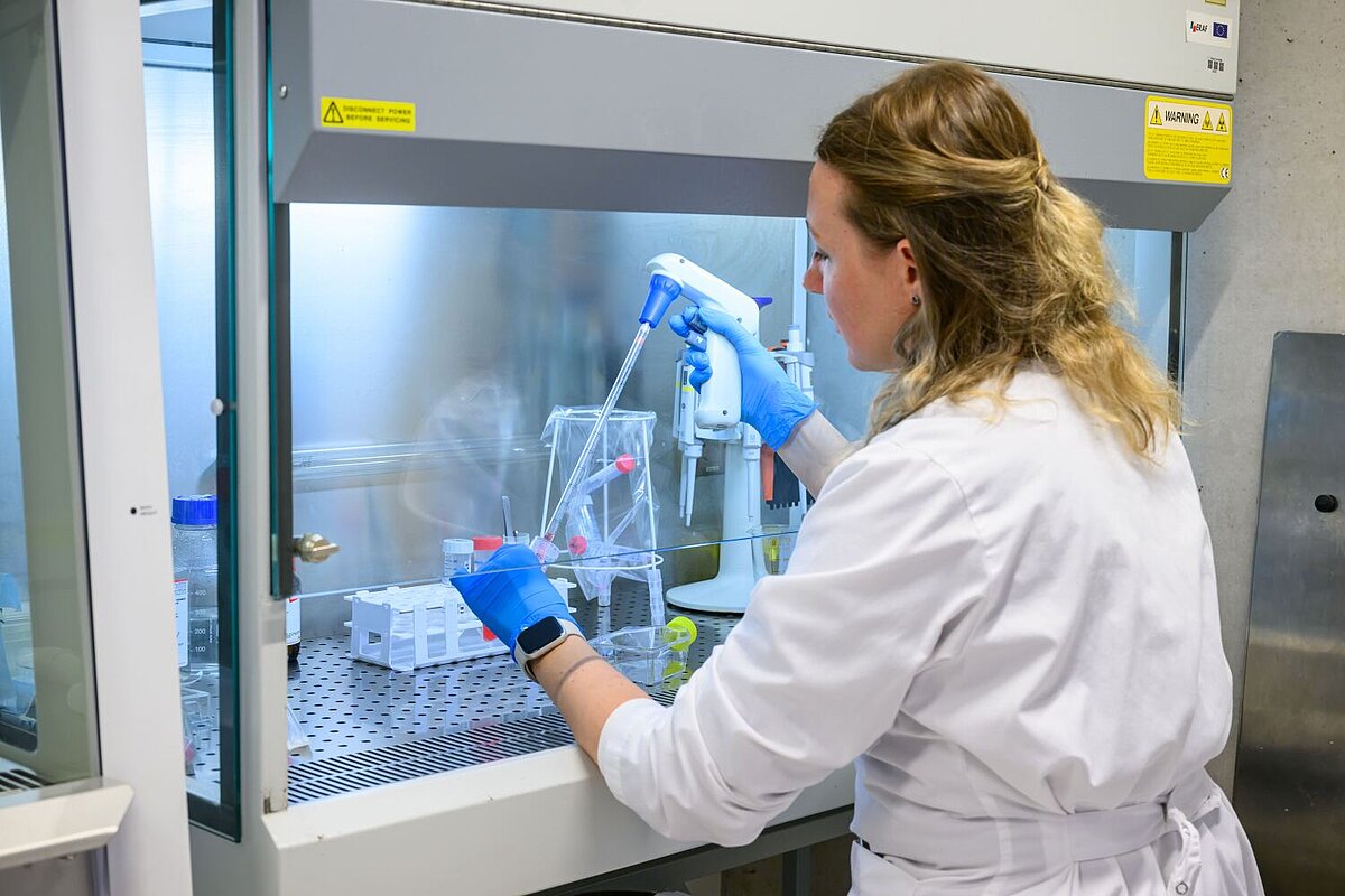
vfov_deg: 26.0
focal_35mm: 52
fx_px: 1943
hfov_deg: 38.2
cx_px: 672
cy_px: 448
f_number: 5.6
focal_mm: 52
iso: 360
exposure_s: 1/40
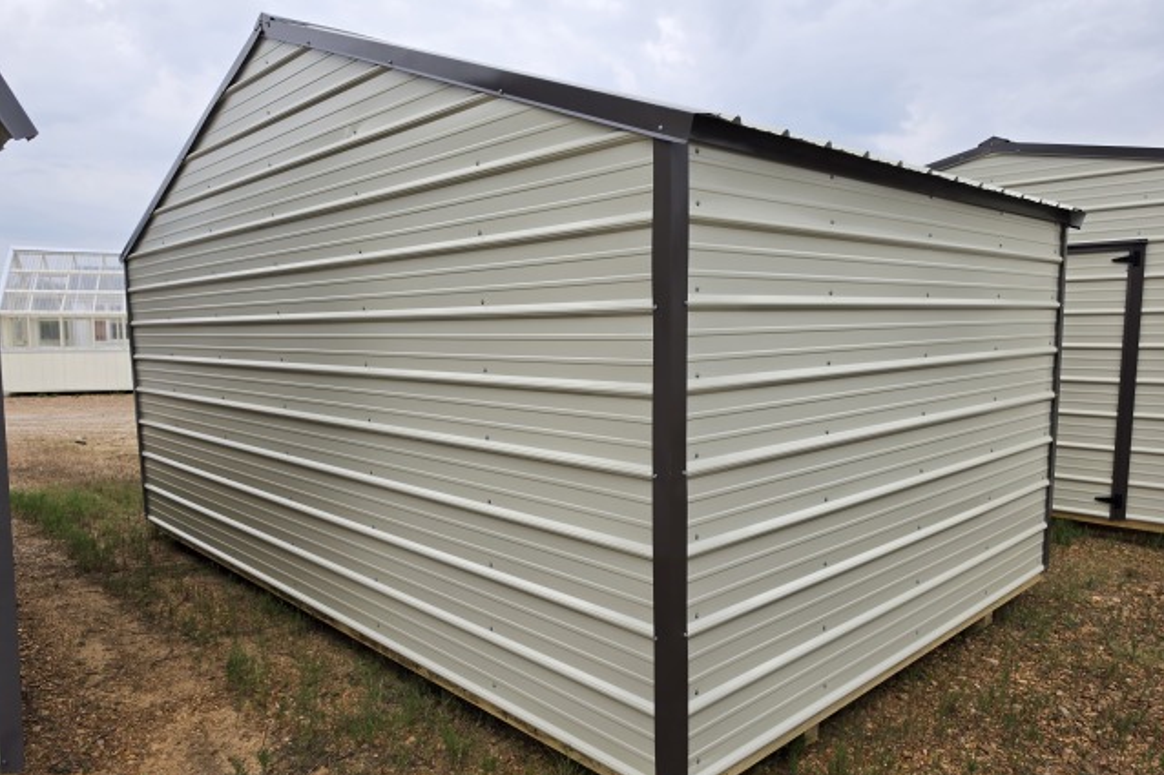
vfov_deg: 53.0
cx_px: 582
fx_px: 776
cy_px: 423
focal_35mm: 24
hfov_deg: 73.8
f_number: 1.4
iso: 64
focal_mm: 6.5
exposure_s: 1/4648
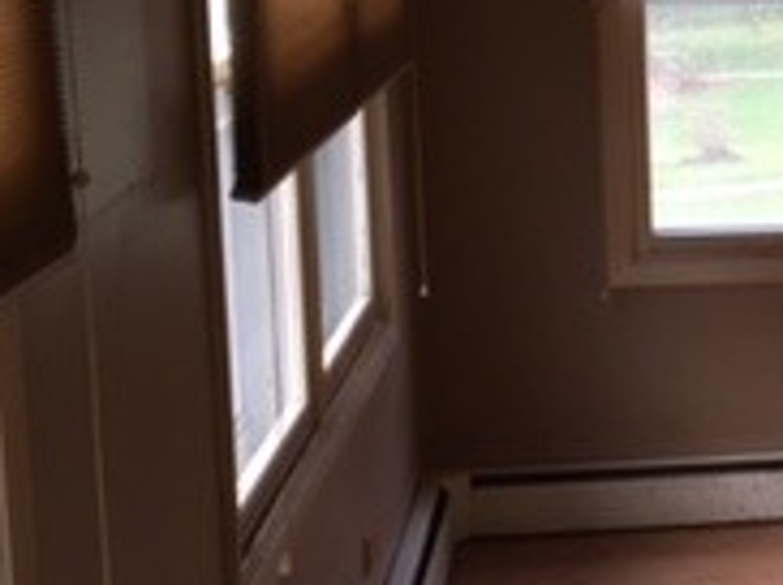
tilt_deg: -8.0
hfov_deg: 17.3
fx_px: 2304
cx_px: 1192
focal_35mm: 102
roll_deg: -0.4
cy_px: 228
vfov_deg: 14.5
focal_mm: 4.15
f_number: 2.2
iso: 32
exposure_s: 1/42
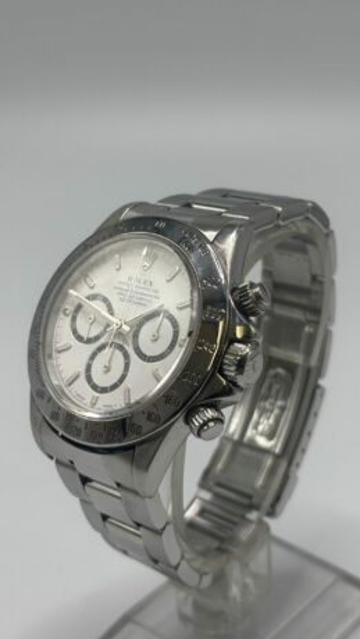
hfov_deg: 21.1
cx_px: 173
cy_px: 319
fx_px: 967
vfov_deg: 36.6
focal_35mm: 57
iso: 25
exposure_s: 1/121
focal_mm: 5.96
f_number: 1.6
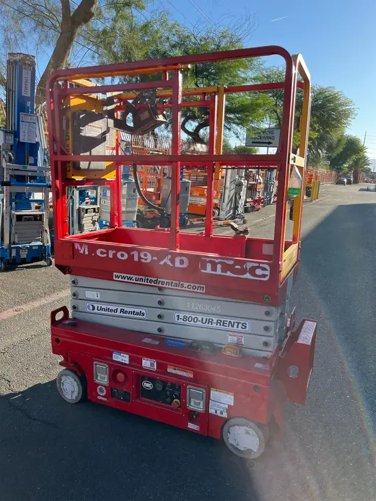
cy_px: 250
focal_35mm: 26
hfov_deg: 53.1
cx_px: 188
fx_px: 376
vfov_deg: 67.3
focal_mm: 5.1
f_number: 1.6
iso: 50
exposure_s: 1/951
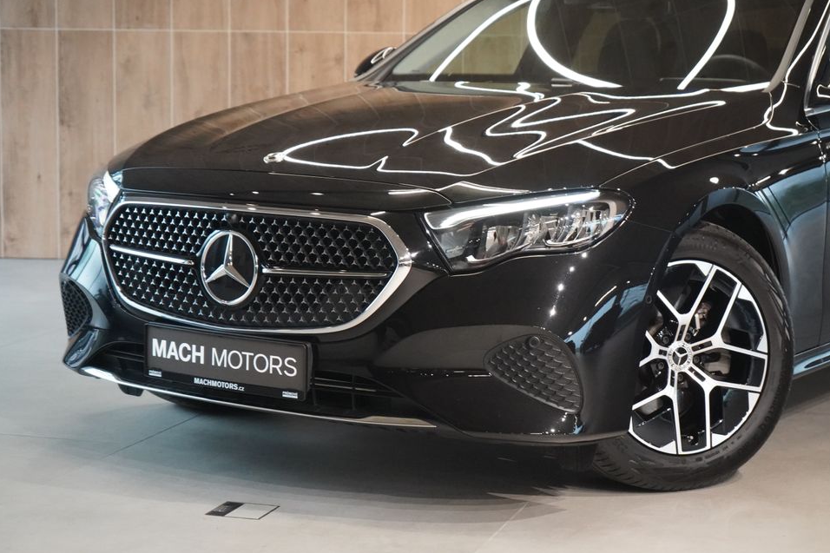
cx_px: 426
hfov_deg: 27.0
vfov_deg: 18.2
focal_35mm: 75
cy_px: 263
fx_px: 1729
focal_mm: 70
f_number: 5.6
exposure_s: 1/160
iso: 12800
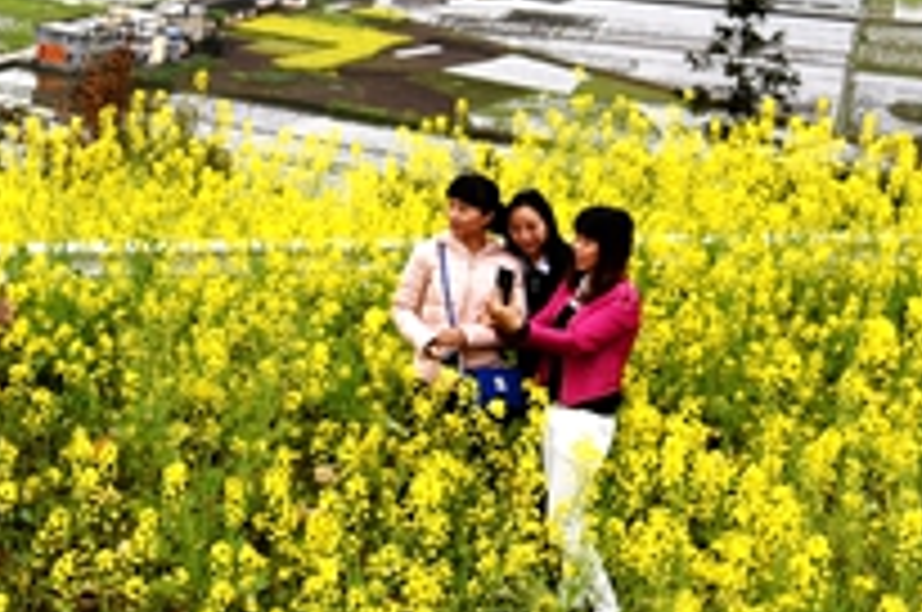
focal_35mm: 83
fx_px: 2122
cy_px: 227
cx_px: 198
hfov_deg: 24.2
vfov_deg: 16.4
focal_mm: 34
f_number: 4.5
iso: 800
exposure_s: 1/1250
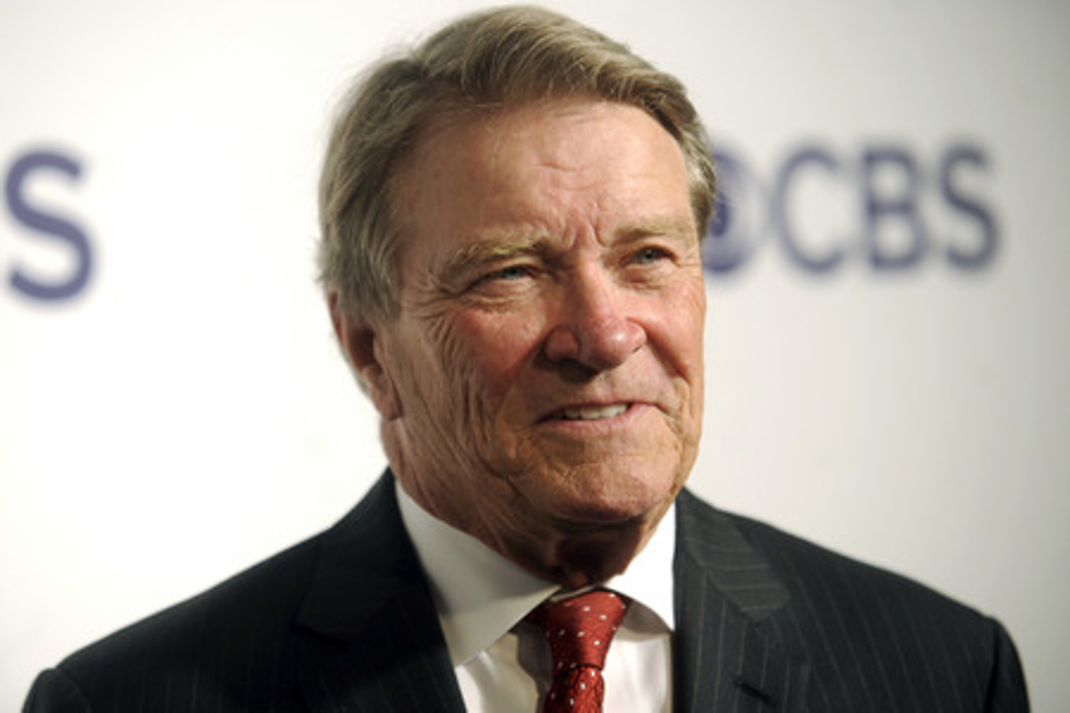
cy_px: 356
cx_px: 535
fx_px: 3566
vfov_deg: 11.4
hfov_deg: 17.1
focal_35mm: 120
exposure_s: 1/320
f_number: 4
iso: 800
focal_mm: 120
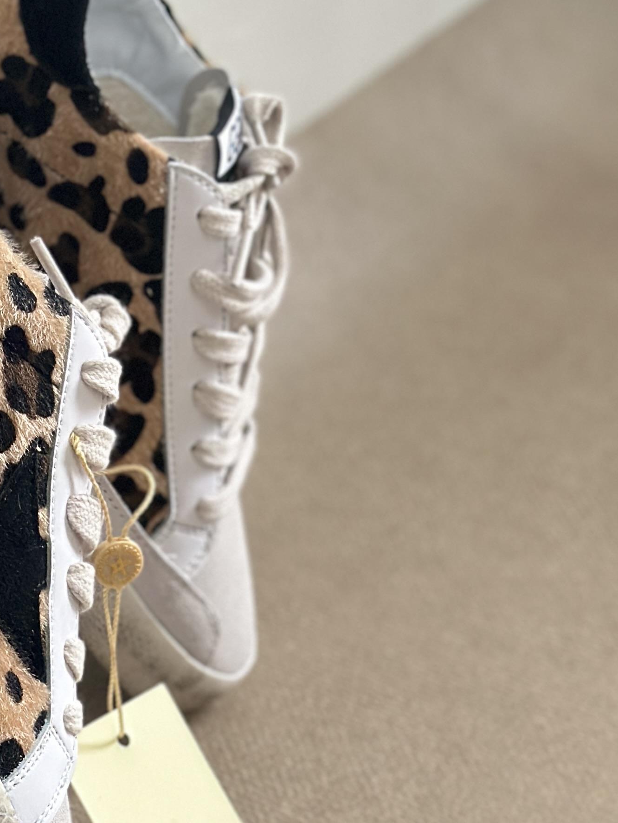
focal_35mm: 109
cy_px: 337
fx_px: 2595
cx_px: 4
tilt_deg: -30.9
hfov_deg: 13.4
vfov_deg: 18.0
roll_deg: -0.6
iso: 400
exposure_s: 1/53
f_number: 1.78
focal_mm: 6.86
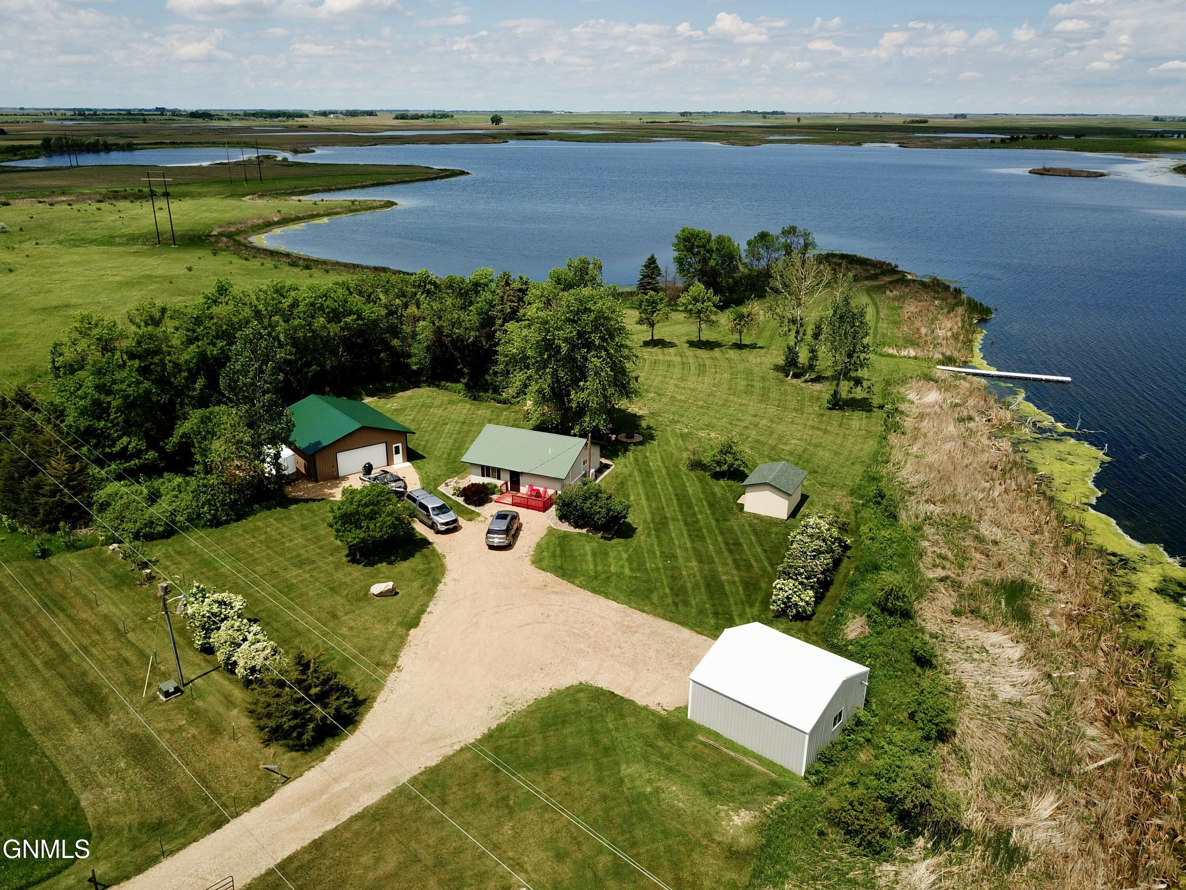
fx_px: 891
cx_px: 593
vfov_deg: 53.1
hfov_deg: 67.3
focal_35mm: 26
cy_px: 445
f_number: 2.2
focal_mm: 4.7
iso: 100
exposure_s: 1/1931
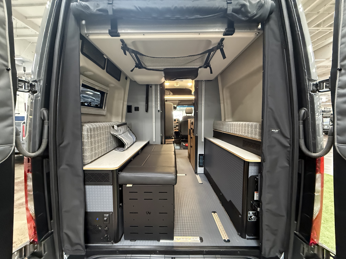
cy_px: 130
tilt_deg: -5.3
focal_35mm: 14
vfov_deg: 85.7
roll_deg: -0.4
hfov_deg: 102.1
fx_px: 140
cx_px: 173
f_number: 2.2
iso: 800
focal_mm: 2.22
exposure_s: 1/60
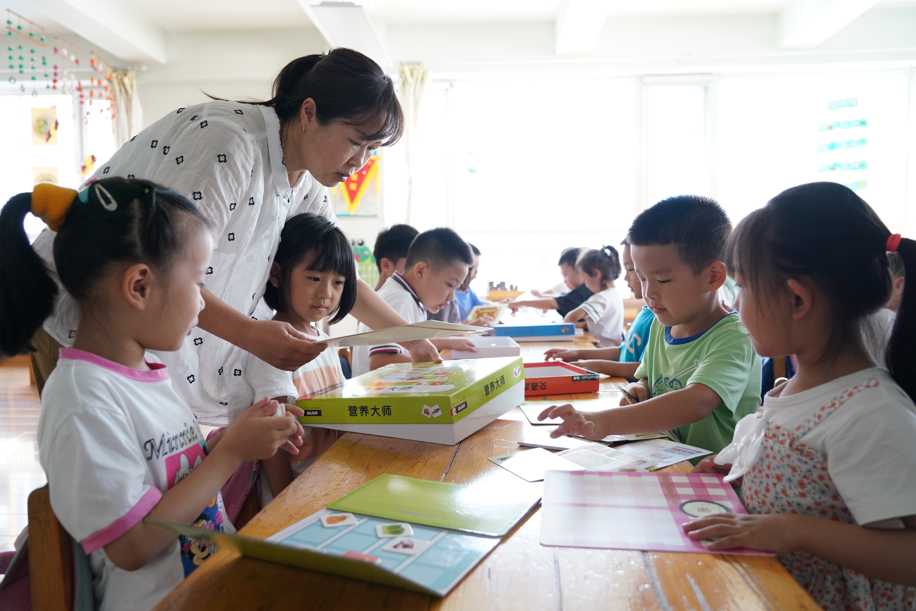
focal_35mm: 26
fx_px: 662
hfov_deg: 69.4
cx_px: 458
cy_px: 306
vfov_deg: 49.6
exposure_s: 1/320
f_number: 4
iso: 2500
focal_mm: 26
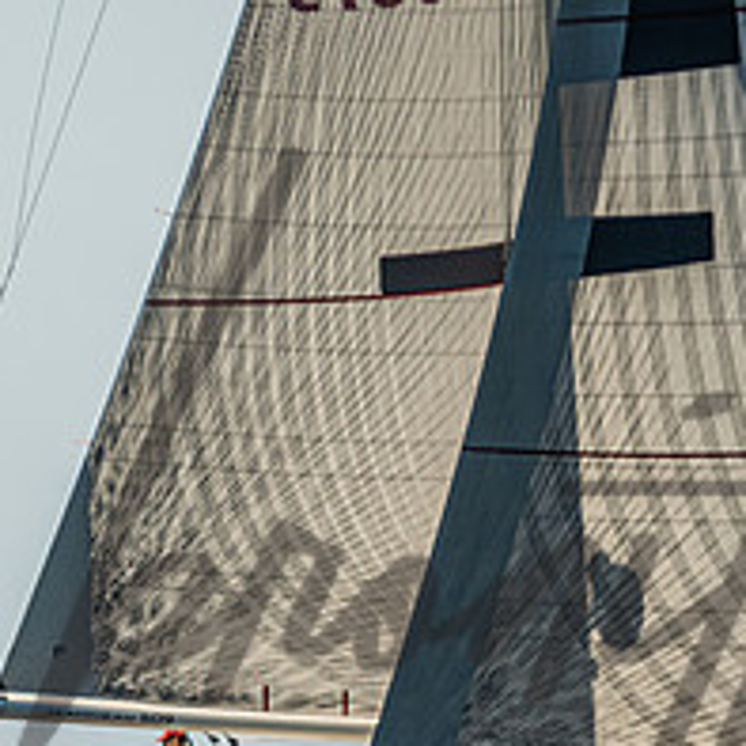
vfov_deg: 1.9
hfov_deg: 1.9
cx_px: 79
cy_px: 534
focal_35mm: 940
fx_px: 22919
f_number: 5.3
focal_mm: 300
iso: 320
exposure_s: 1/1600
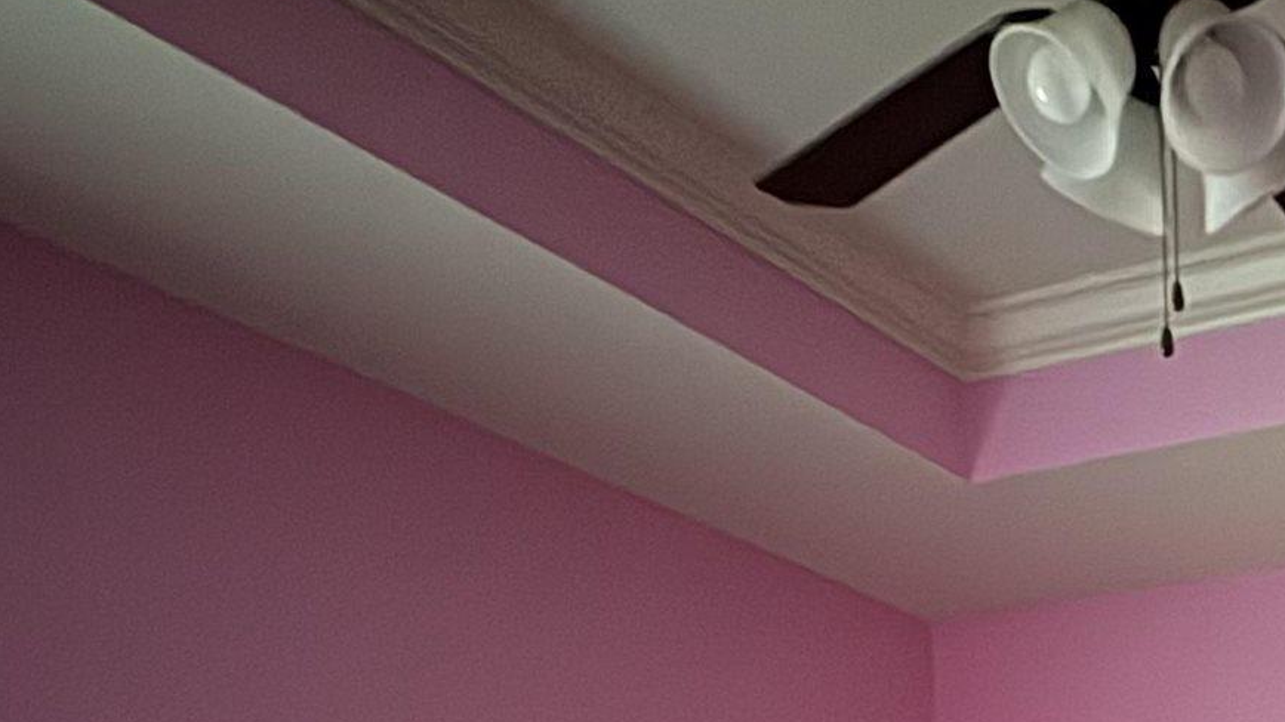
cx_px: 1488
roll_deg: +0.3
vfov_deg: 15.9
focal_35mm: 54
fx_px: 1840
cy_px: 1546
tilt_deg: -9.9
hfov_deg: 32.7
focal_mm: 2.22
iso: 800
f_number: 2.2
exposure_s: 1/11
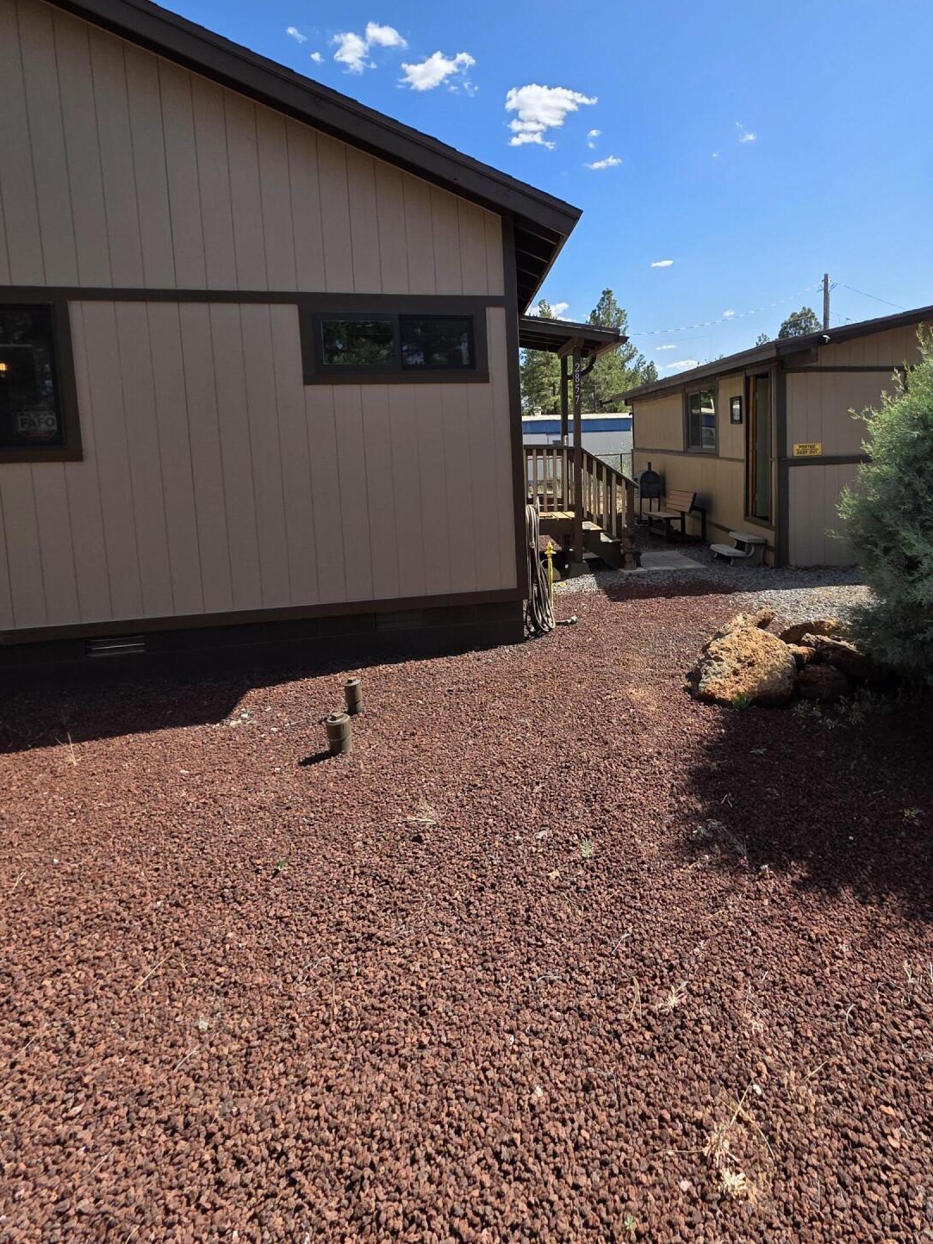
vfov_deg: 86.5
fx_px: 647
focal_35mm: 18
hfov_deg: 69.7
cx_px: 617
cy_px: 490
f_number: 1.9
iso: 40
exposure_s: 1/1311
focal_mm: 2.2
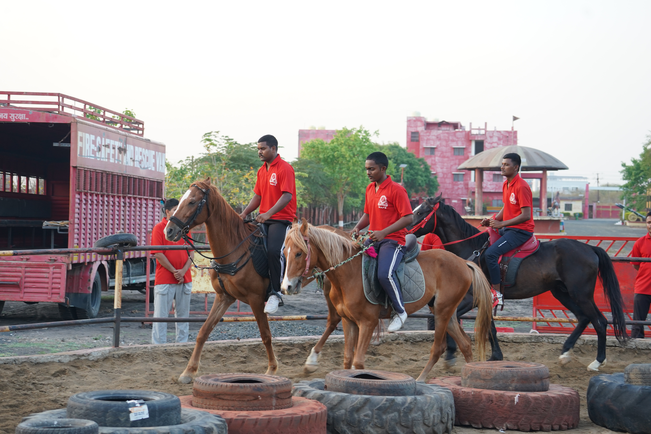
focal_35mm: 76
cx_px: 326
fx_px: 1374
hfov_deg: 26.7
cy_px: 217
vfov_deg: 17.9
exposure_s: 1/125
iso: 1000
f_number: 5.6
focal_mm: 76
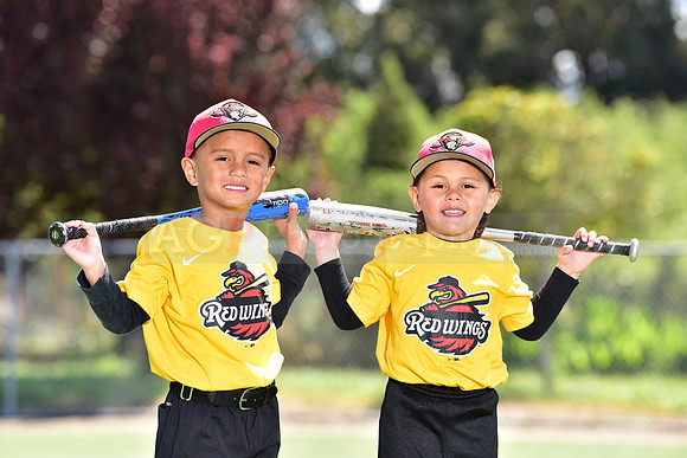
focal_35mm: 170
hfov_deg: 12.1
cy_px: 229
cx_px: 344
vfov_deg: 8.1
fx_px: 3245
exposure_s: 1/200
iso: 80
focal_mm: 170
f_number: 4.5
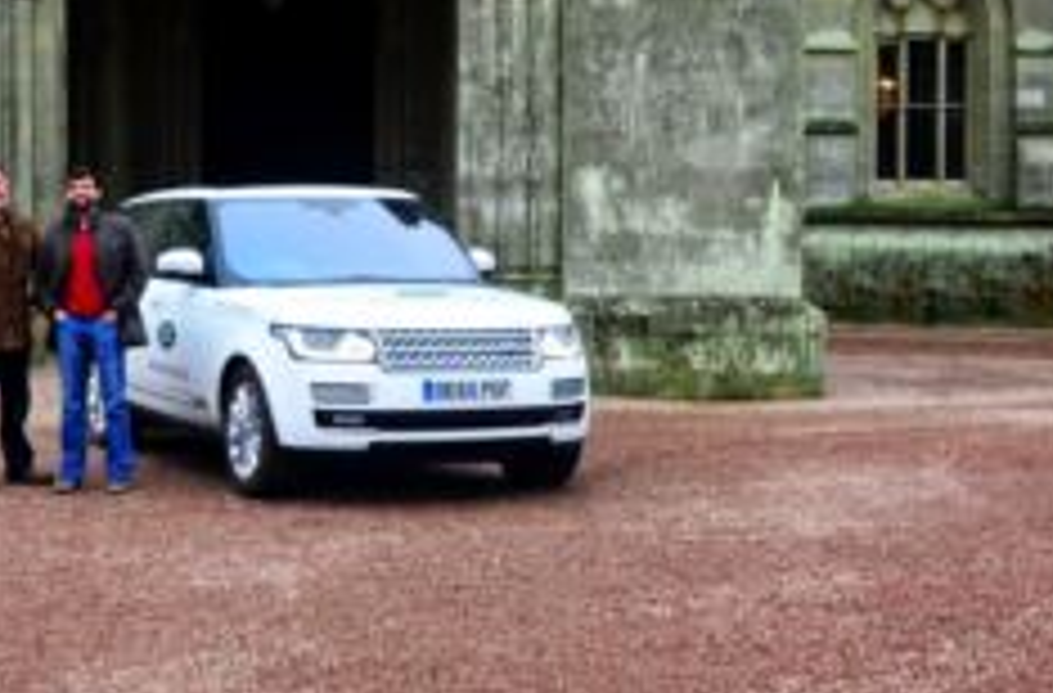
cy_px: 358
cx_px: 189
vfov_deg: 18.3
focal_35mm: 74
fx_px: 2156
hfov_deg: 26.8
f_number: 11
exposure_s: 1/40
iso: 400
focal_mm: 18
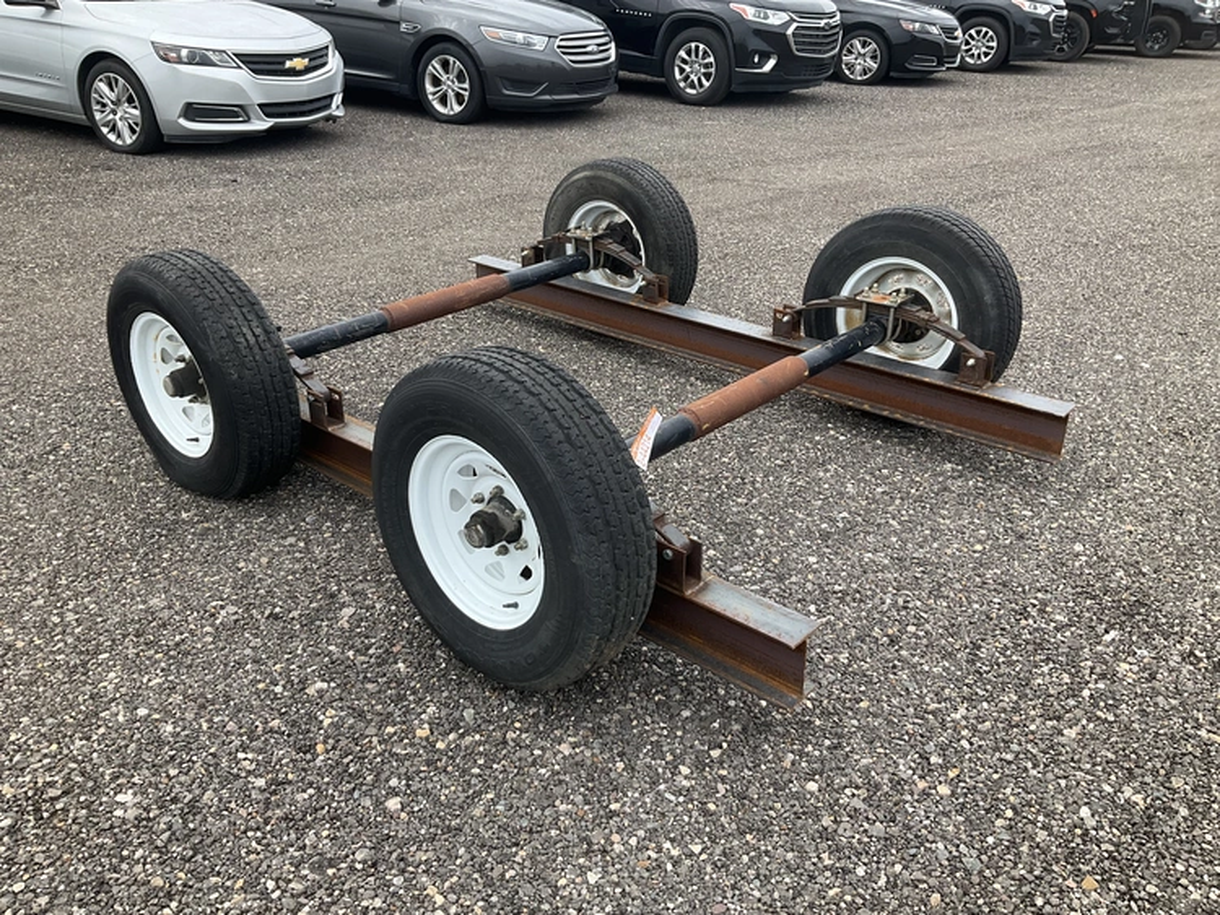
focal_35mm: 29
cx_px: 610
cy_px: 458
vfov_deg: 48.3
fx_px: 1022
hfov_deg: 61.6
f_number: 1.8
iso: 25
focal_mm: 3
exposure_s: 1/635
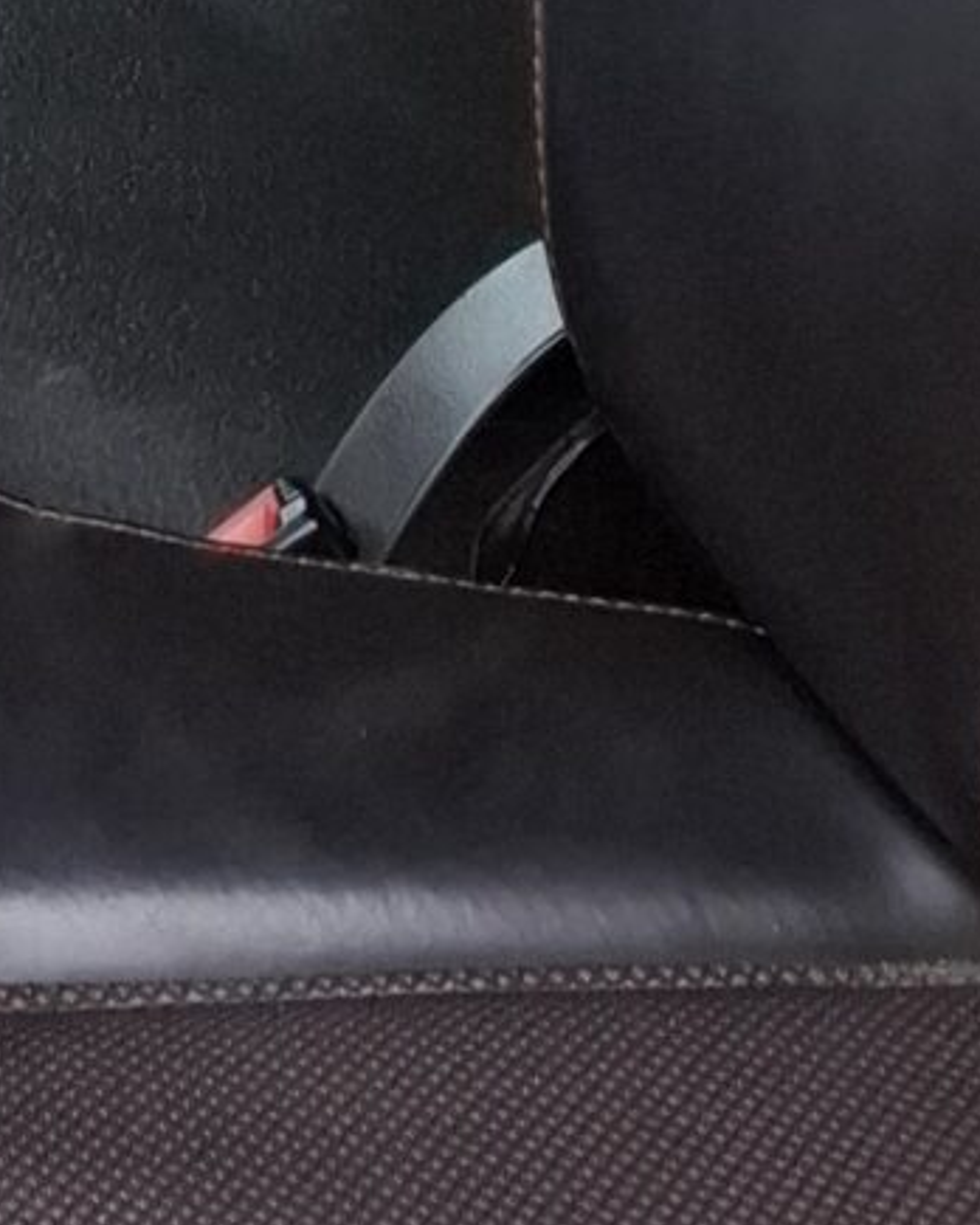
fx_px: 4786
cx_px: -1076
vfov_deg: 12.7
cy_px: -1276
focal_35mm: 132
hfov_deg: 10.6
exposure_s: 1/100
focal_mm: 5.54
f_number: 1.8
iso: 160
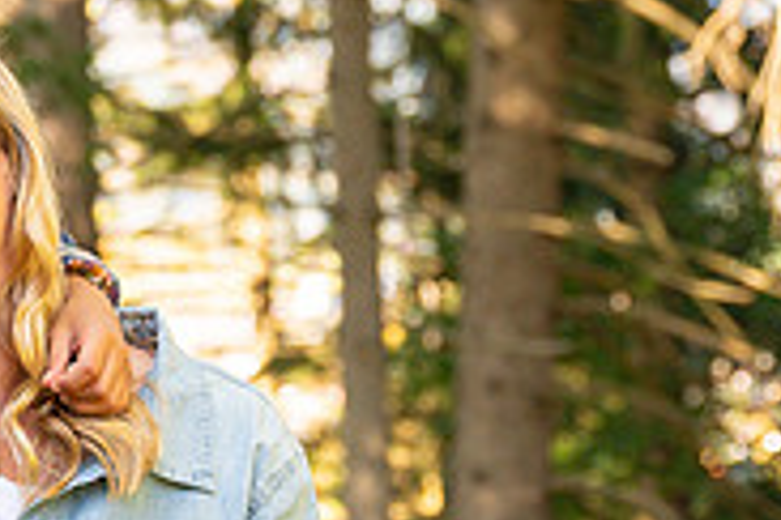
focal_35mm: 187
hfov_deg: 10.9
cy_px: 208
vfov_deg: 7.3
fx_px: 4057
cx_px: -81
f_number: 3.5
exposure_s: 1/800
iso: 400
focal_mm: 52
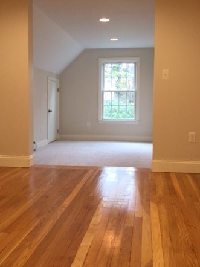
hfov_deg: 34.3
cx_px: 96
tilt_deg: -2.3
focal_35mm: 42
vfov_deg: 44.7
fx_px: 324
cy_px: 119
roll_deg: +0.0
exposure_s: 1/30
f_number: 2.2
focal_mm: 4.15
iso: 50
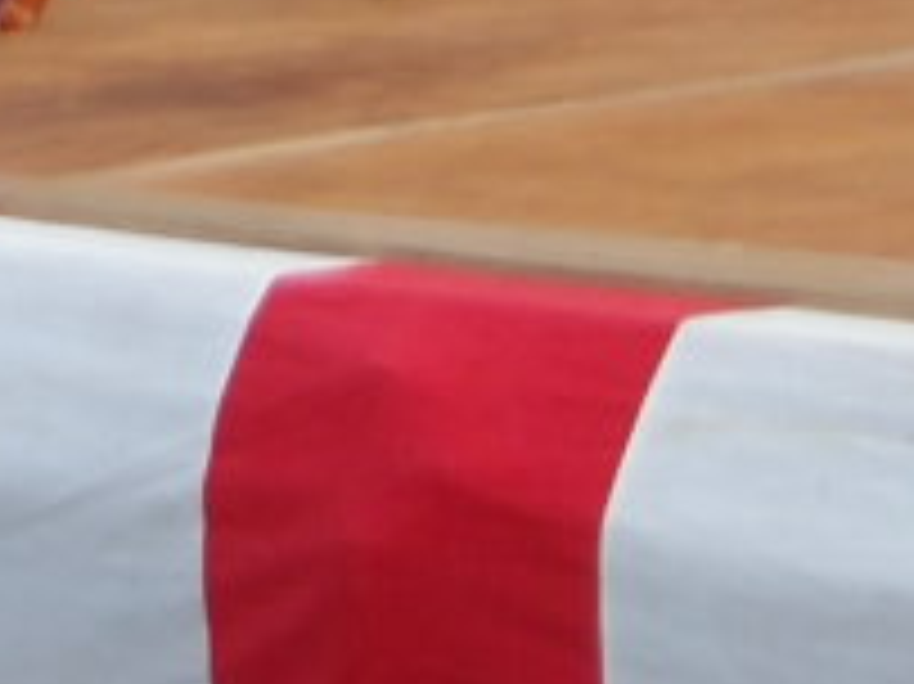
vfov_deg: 4.3
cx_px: 2184
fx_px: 8840
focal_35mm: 335
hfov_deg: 5.7
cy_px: -1224
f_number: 4.2
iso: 100
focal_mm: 9.4
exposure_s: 1/312
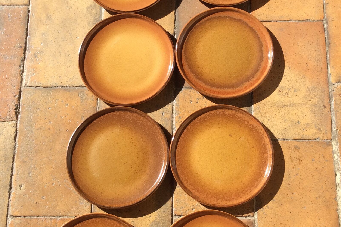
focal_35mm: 54
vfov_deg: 25.0
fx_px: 511
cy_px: 95
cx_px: 182
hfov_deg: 36.9
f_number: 2.4
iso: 32
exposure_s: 1/986
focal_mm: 3.3
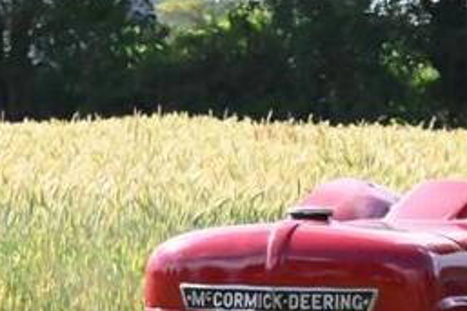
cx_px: 500
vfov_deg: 2.8
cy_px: 376
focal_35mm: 483
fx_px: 6261
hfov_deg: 4.3
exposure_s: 1/6400
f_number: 20
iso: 32000
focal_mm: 125
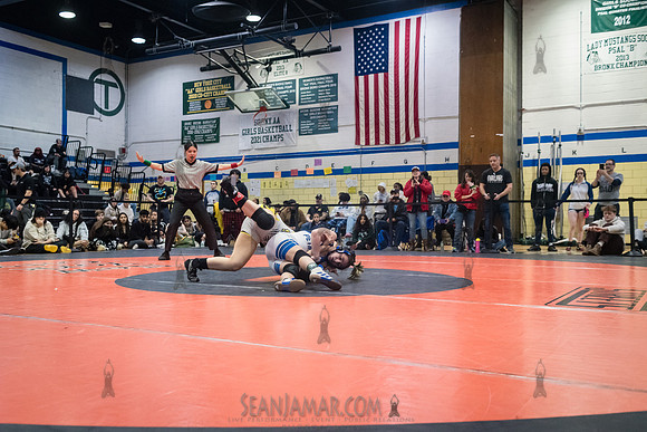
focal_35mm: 35
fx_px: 629
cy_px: 216
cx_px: 324
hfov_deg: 54.4
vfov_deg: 37.9
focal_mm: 35
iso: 8000
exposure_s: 1/400
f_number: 4
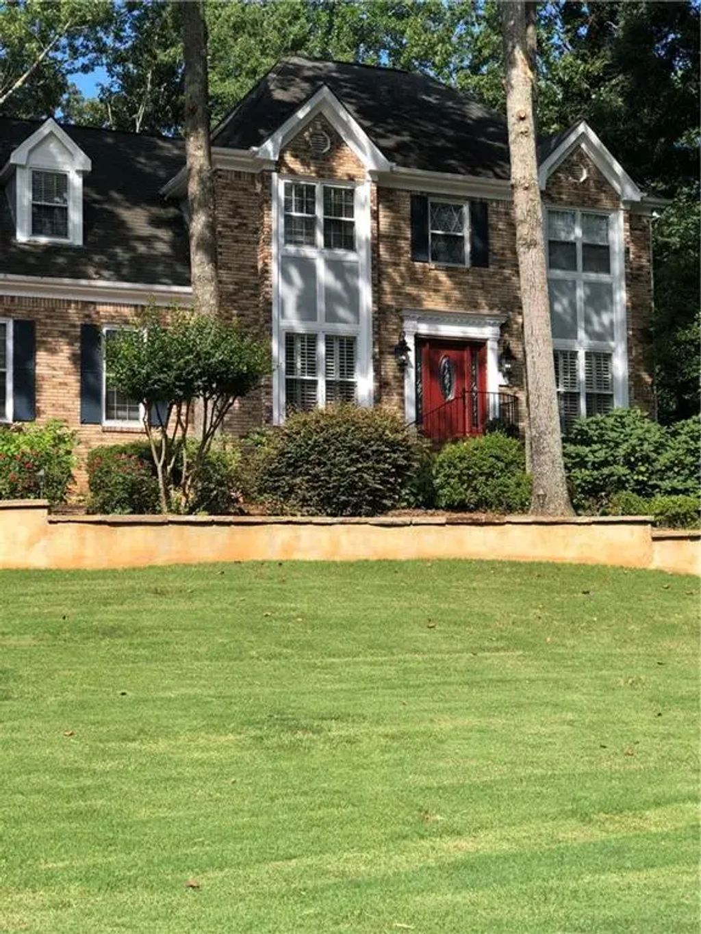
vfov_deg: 33.8
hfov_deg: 25.7
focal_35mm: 57
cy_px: 467
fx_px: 1539
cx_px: 350
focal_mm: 6.6
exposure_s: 1/366
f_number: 2.8
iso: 20
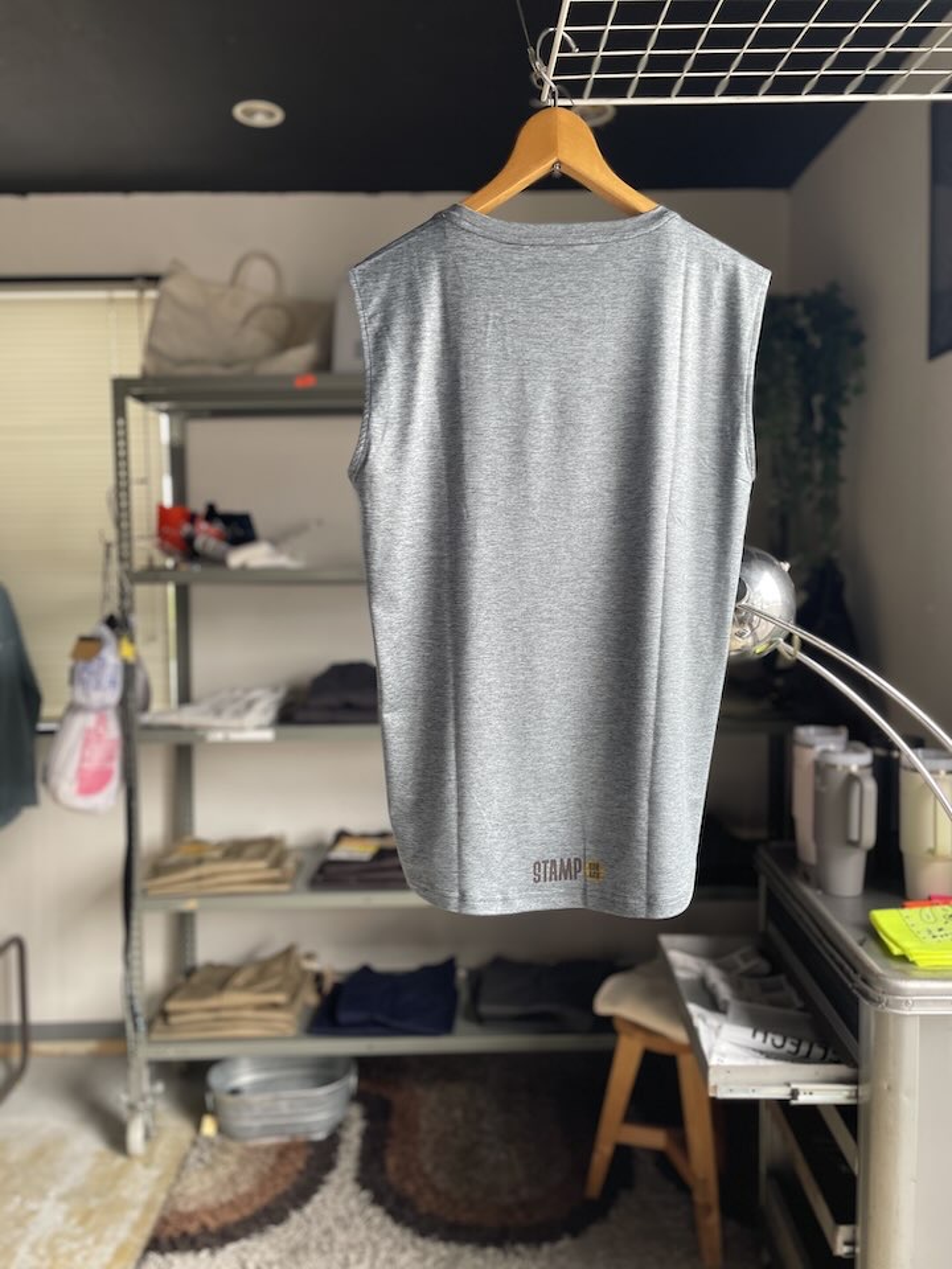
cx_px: 476
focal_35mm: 26
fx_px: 953
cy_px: 634
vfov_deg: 67.3
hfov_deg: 53.1
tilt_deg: -2.1
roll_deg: +1.3
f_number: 1.6
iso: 40
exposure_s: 1/121
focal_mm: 4.2
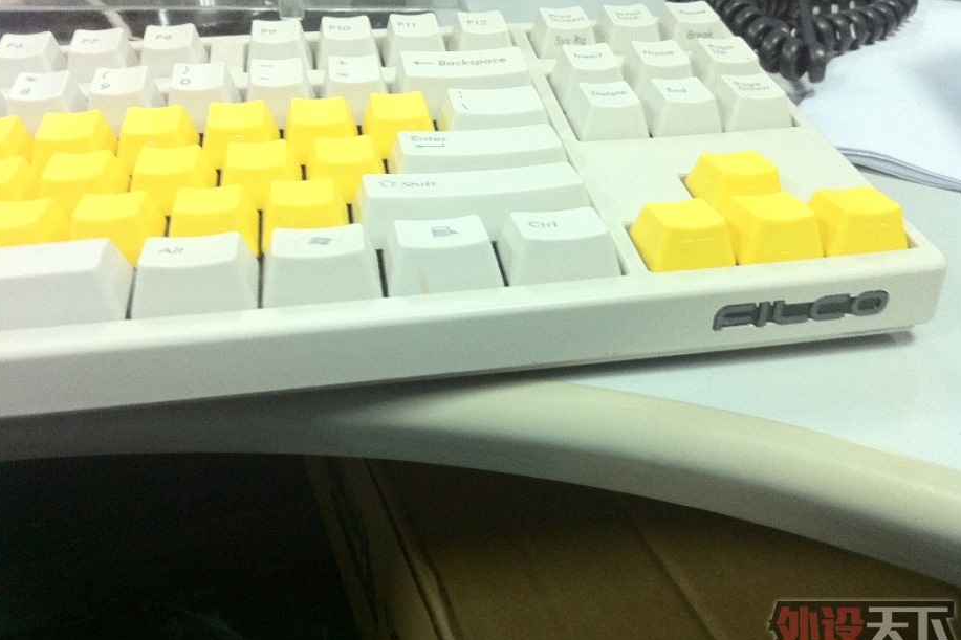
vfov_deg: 35.9
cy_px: 330
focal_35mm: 37
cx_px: 482
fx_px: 987
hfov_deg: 51.9
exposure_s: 1/15
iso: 200
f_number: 2.8
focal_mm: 3.85
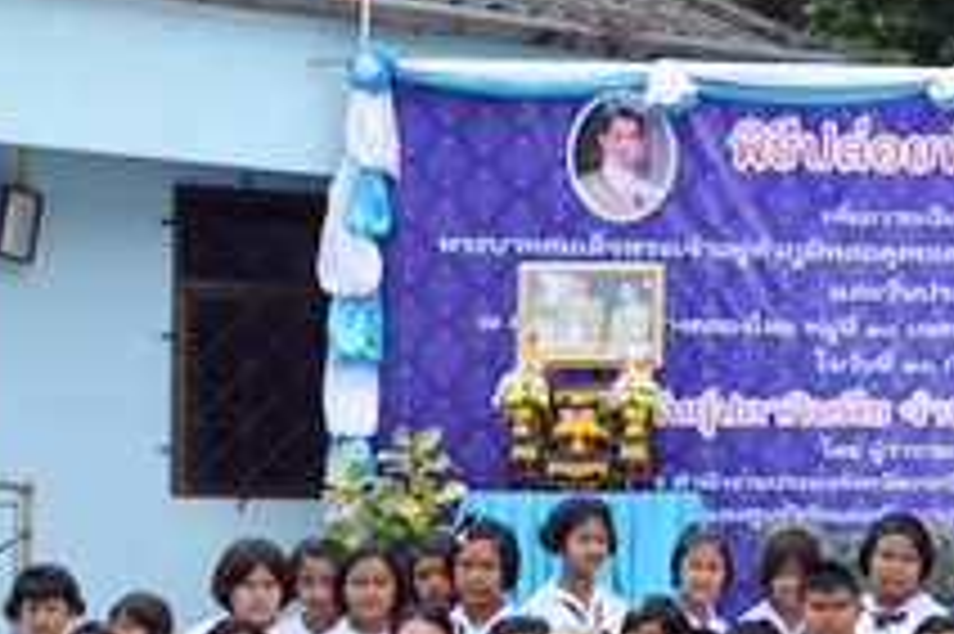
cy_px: 531
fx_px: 2436
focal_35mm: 92
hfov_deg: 21.8
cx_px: 785
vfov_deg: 14.7
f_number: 8
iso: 200
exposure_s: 1/250
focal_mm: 26
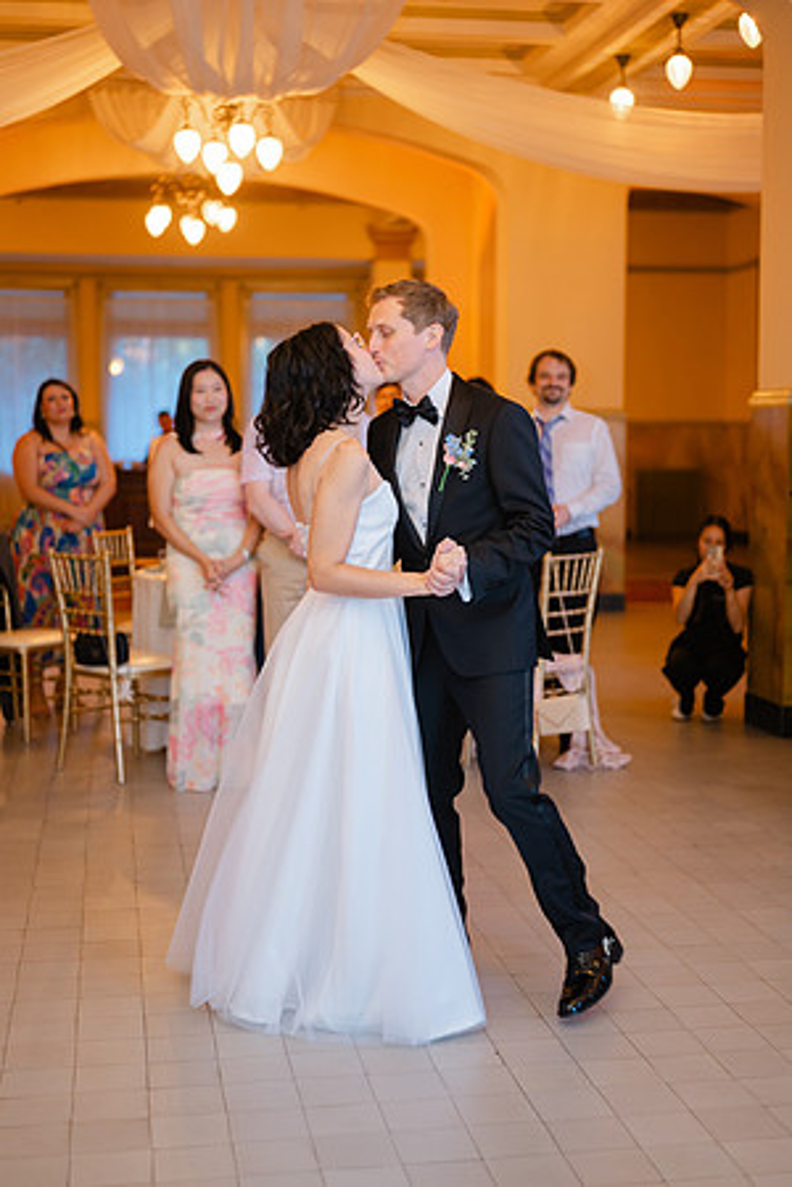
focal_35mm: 50
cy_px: 594
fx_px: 1650
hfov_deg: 27.0
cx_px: 396
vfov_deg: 39.6
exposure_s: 1/100
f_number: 1.8
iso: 320
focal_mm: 50
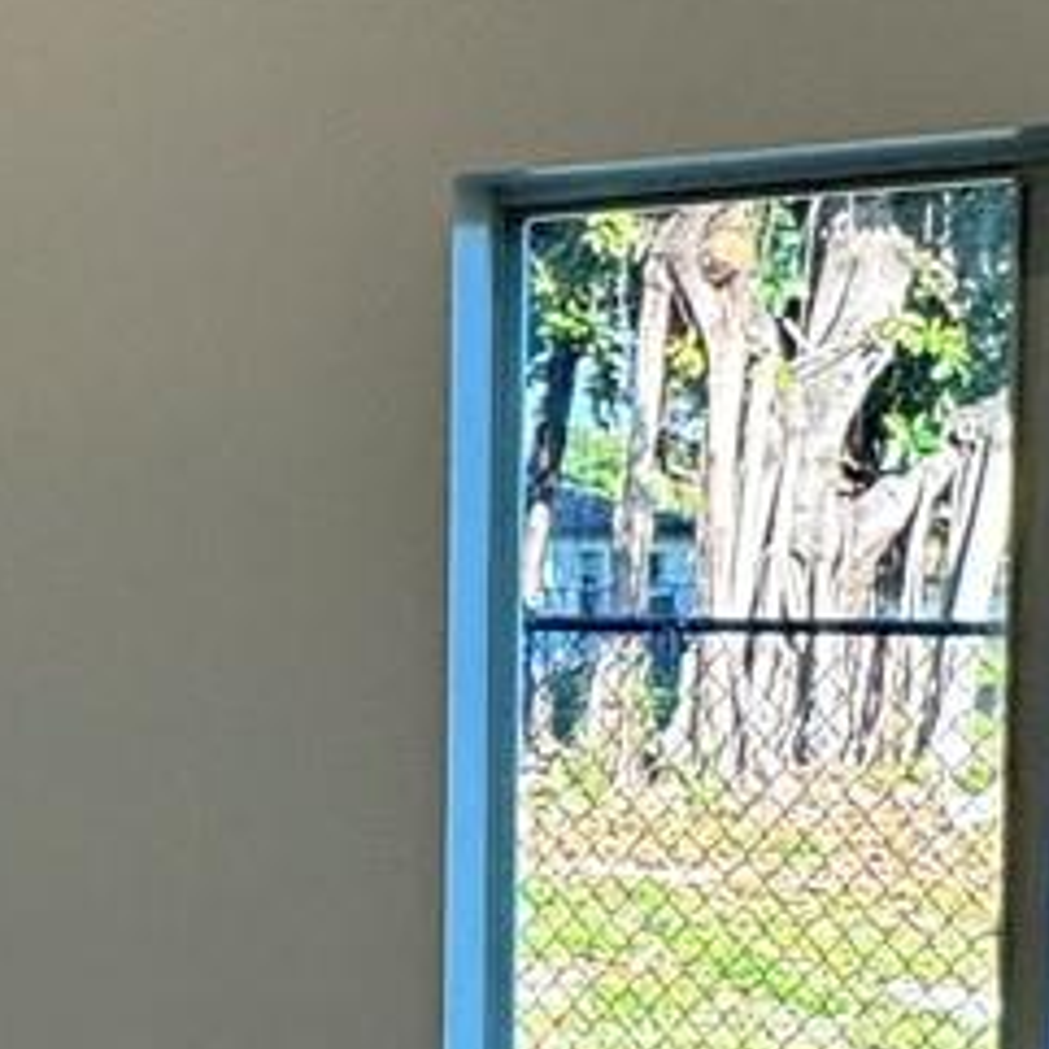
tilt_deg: -2.9
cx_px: -196
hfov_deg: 19.9
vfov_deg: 21.1
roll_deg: +0.3
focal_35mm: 82
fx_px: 2811
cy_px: 701
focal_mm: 2.22
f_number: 2.2
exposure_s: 1/120
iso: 100
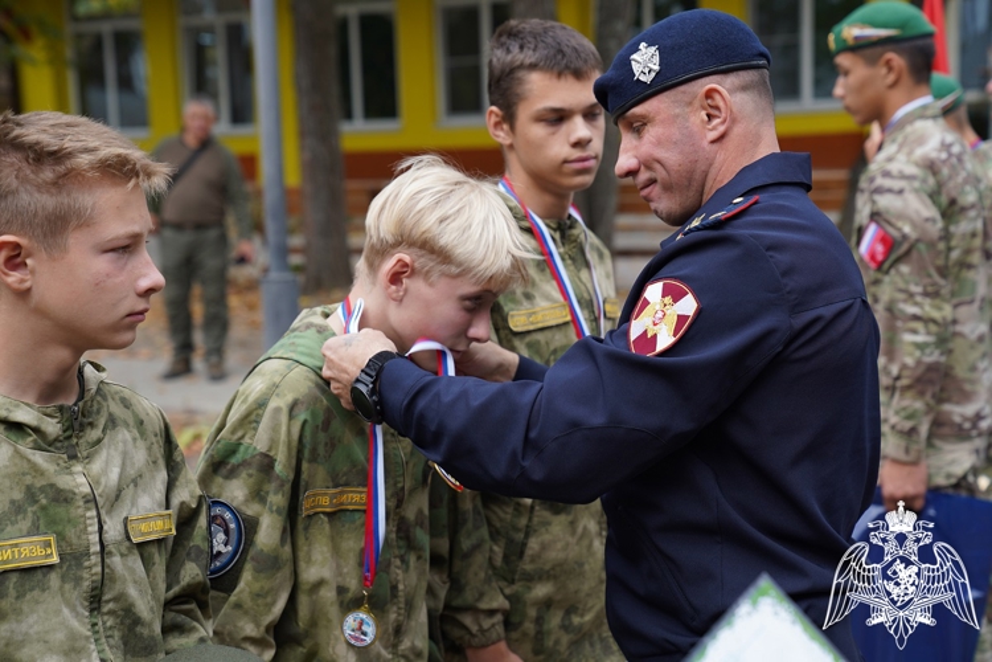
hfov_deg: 31.0
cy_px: 331
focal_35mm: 65
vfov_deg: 20.9
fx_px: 1791
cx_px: 496
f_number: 4.5
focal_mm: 65
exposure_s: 1/200
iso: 100
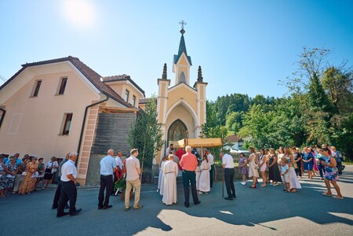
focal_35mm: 14
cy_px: 118
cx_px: 176
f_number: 3.2
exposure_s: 1/2000
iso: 125
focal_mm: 14
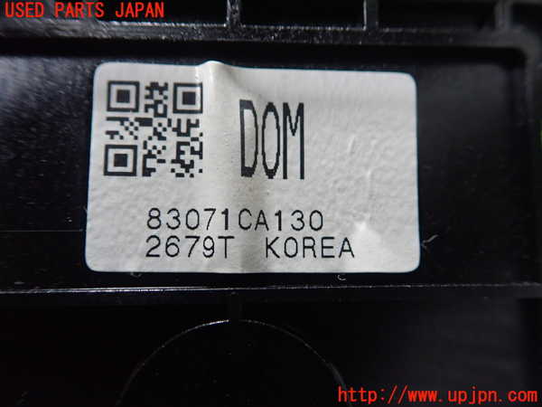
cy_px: 204
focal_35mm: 30
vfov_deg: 46.8
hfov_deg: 60.0
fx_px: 470
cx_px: 271
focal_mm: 5.5
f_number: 2.3
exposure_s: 1/125
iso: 640
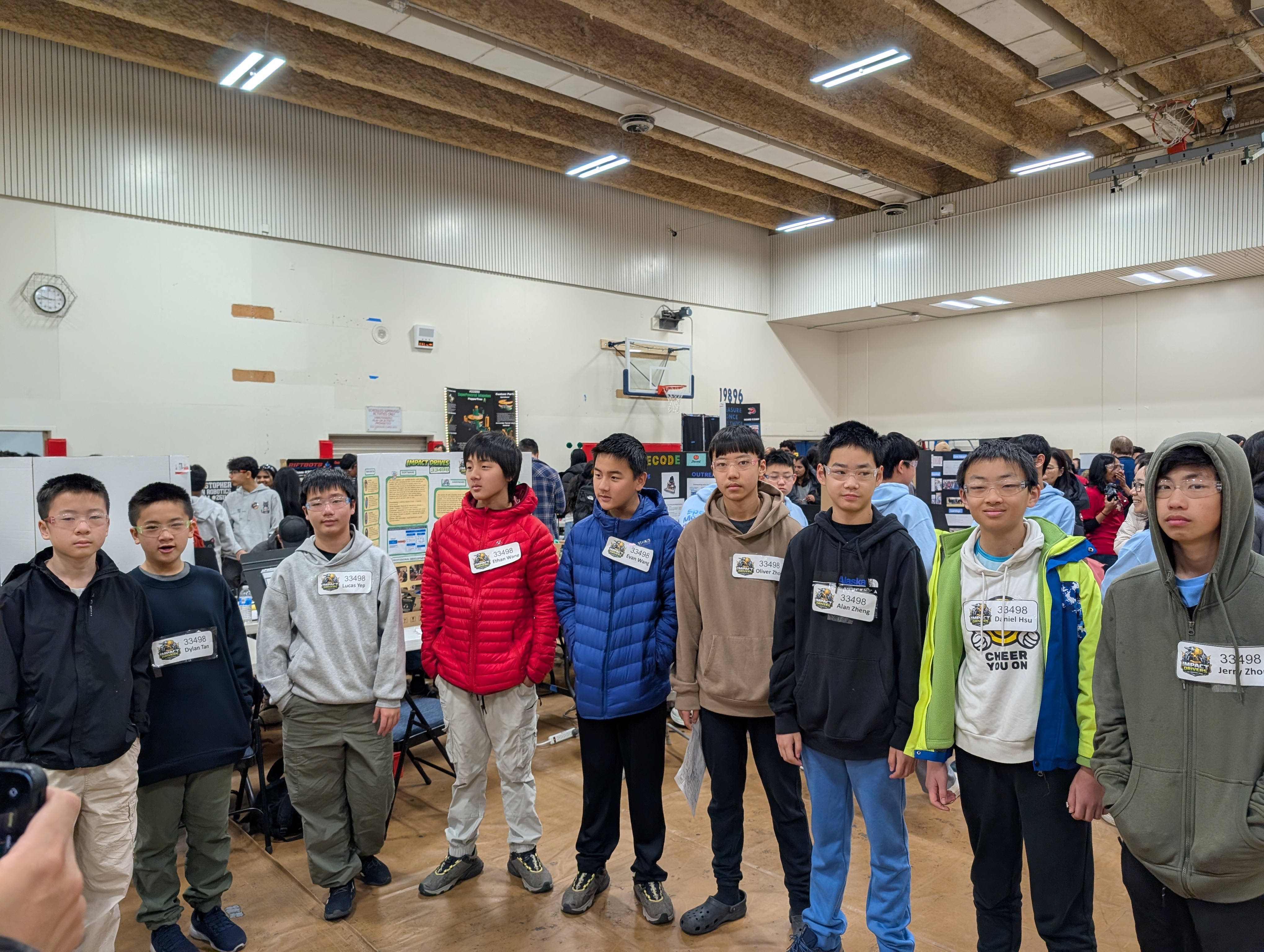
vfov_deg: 56.9
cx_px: 632
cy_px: 476
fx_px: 878
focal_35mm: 24
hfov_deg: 71.5
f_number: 1.68
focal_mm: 6.9
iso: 20
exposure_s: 1/176
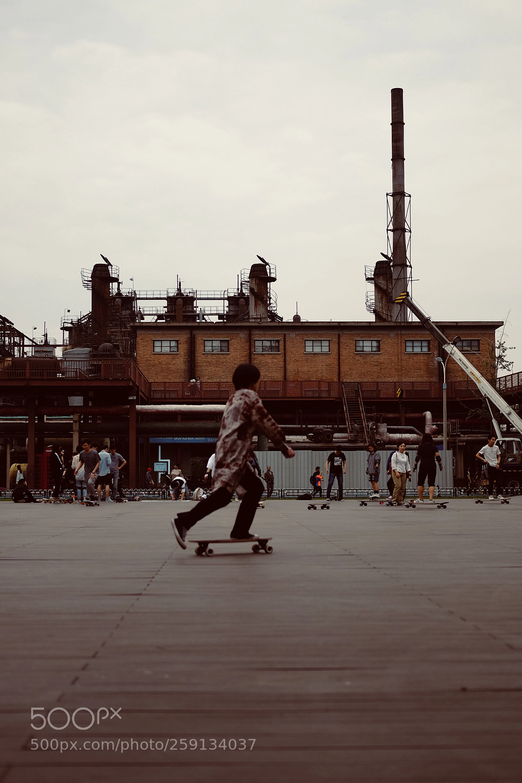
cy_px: 392
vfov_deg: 37.5
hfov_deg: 25.5
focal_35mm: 53
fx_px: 1153
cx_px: 261
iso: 200
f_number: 2
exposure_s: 1/3000
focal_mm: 35
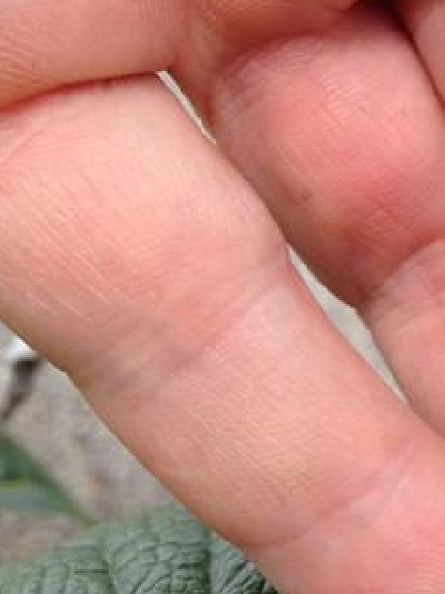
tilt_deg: -33.1
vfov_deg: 23.0
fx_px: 1458
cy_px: 223
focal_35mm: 85
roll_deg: +15.7
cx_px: 560
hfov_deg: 16.5
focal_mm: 4.12
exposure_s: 1/602
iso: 50
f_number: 2.4
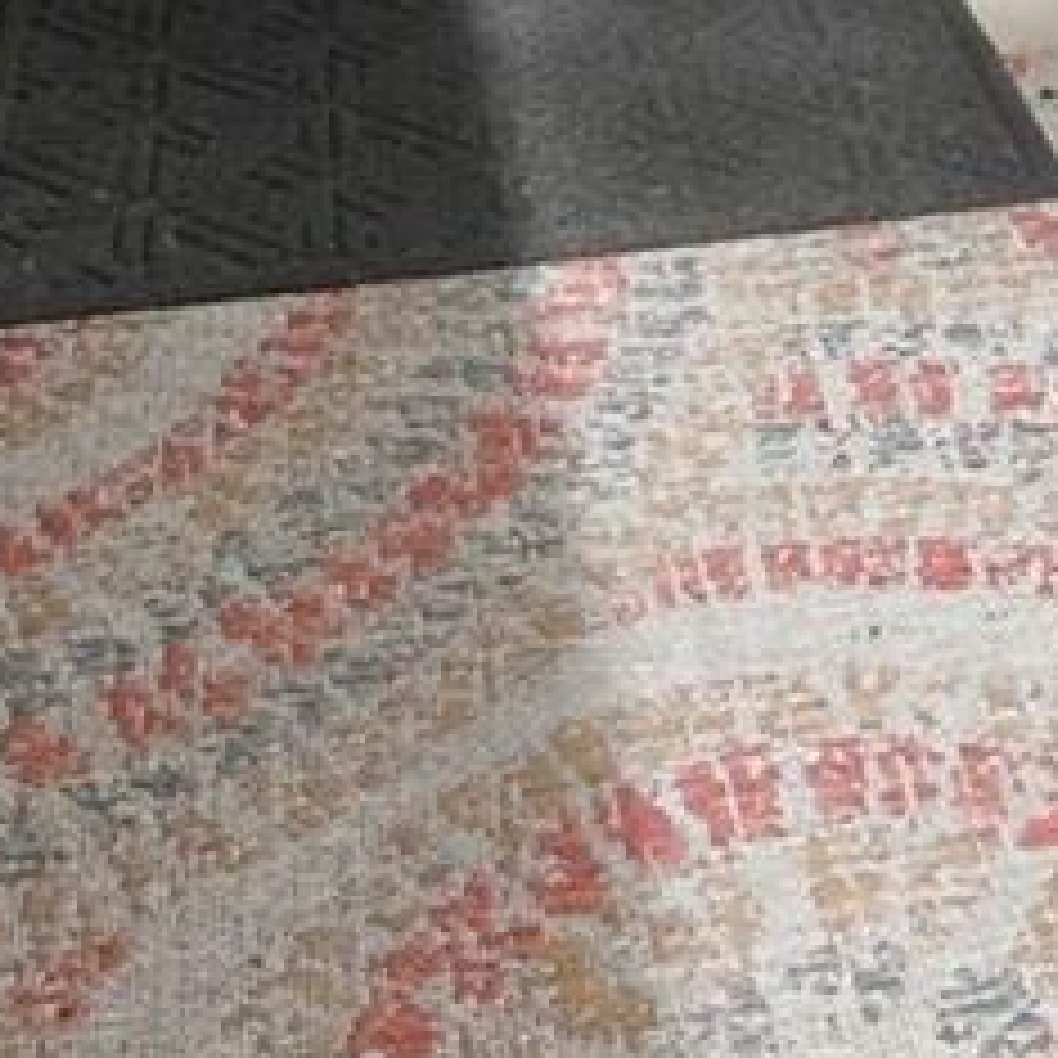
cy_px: -1135
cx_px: 1013
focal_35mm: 81
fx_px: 2801
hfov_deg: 20.8
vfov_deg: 16.0
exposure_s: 1/80
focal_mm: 14
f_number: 11
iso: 400
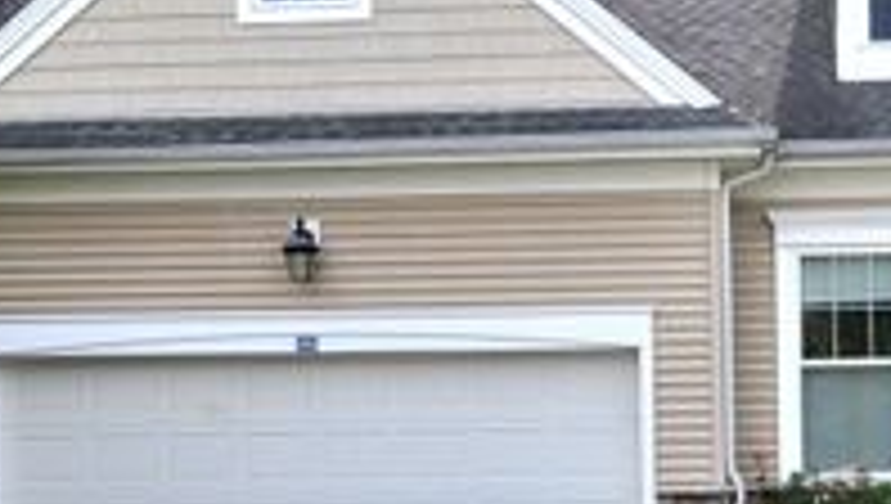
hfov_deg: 34.3
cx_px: 693
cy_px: 220
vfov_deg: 20.4
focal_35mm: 59
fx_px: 1403
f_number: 6.3
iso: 200
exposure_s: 1/640
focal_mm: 15
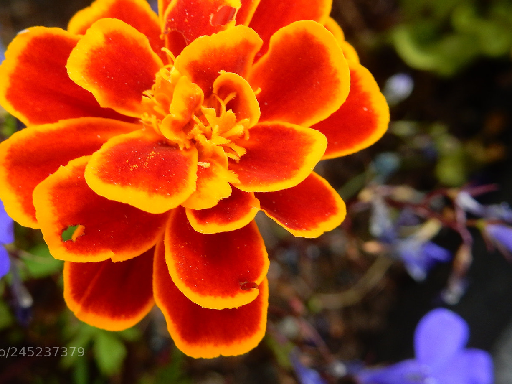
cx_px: 200
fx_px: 695
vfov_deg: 30.7
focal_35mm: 47
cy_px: 134
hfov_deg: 40.2
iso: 125
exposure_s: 1/50
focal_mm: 6.4
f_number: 4
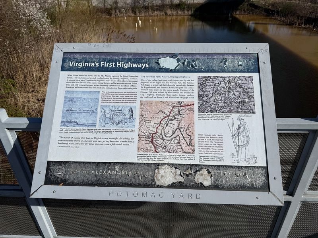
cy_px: 119
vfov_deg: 56.8
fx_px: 220
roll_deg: +0.5
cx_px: 159
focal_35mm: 24
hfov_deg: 71.6
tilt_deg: -29.2
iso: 80
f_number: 1.78
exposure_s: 1/11905
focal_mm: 6.76
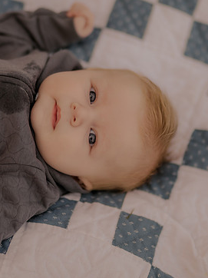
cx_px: 114
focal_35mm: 152
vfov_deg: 13.0
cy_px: 115
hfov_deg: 9.8
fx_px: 1219
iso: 200
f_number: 1.4
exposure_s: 1/320
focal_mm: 85
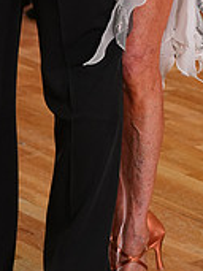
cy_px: -70
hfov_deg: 6.5
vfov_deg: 8.6
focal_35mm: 228
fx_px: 1785
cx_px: 118
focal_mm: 70
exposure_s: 1/200
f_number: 4
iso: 1000
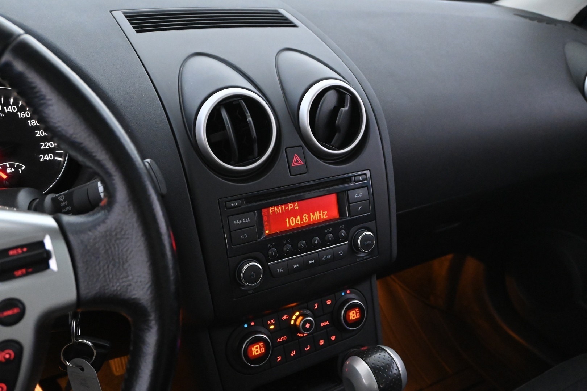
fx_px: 477
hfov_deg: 63.2
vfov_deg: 44.6
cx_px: 294
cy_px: 196
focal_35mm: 29
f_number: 5
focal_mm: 19.5
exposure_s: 1/40
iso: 6400
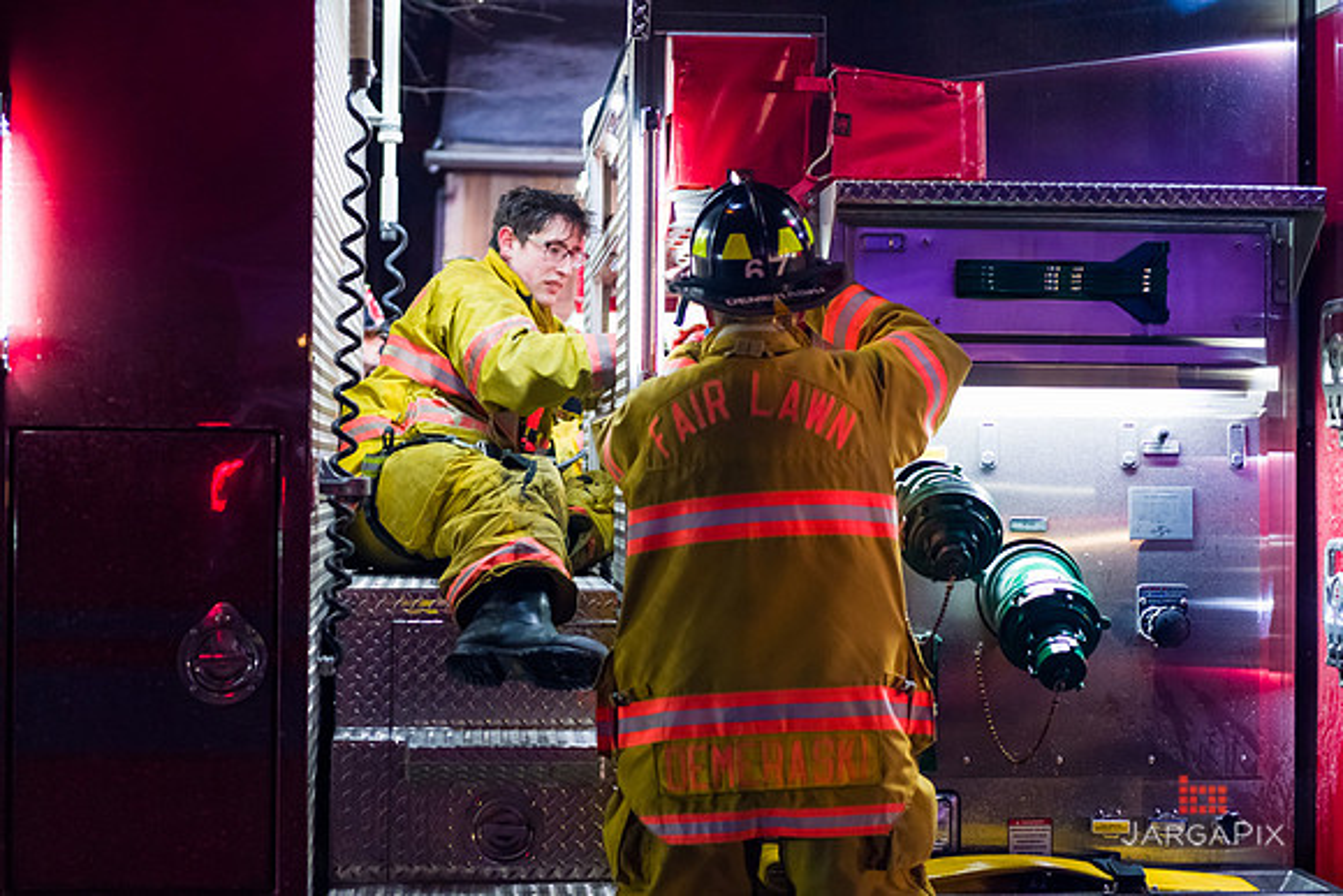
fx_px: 2612
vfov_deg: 19.5
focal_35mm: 70
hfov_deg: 28.8
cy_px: 448
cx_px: 672
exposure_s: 1/125
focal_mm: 70
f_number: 3.2
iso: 3200
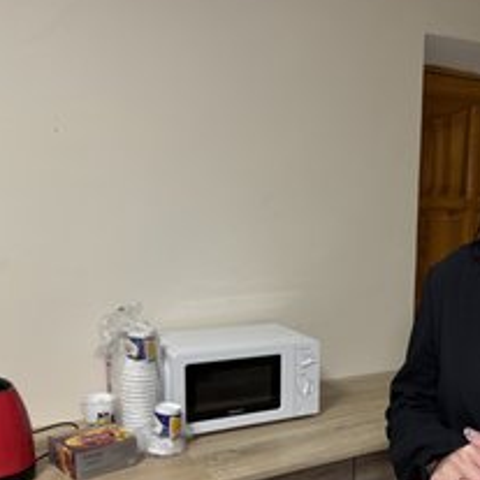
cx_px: 366
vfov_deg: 40.5
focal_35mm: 41
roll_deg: -1.4
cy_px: 313
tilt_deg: -10.1
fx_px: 643
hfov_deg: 39.7
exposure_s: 1/50
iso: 160
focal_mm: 6.76
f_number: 1.78
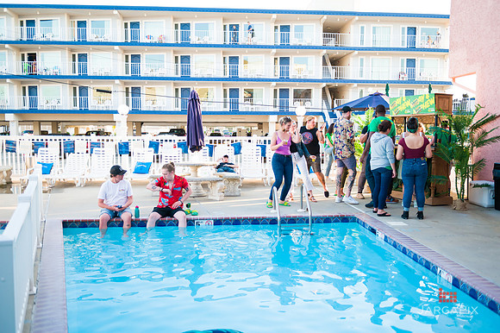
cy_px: 166
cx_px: 250
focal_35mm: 32
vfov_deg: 41.1
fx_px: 444
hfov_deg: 58.7
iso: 800
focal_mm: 32
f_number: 3.2
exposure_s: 1/640
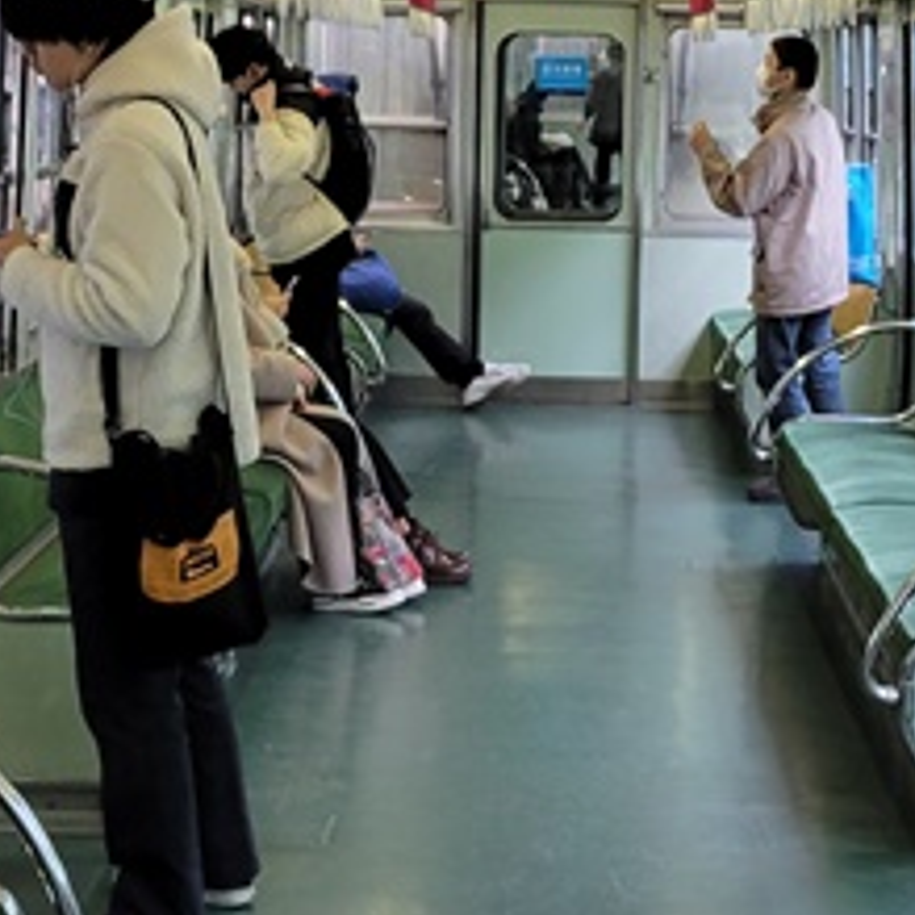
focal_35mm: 105
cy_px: 242
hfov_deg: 16.6
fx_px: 3140
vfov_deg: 16.5
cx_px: 489
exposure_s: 1/120
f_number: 1.8
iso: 160
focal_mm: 5.4
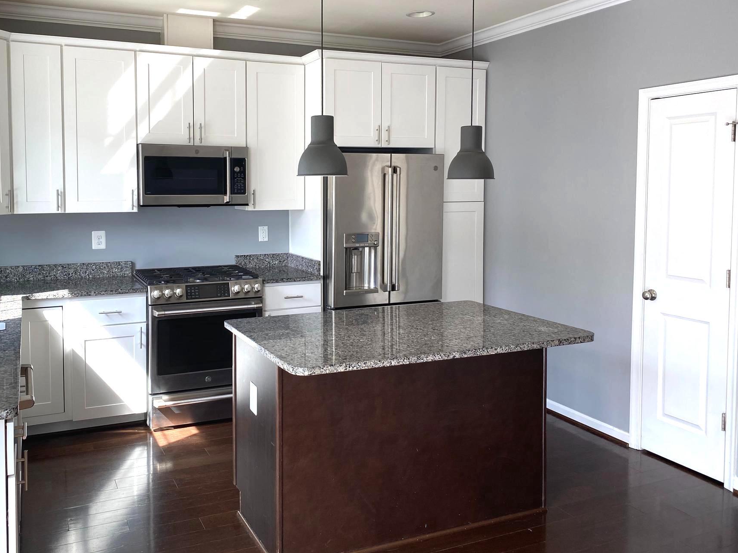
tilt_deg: -3.1
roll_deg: +0.4
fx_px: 661
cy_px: 225
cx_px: 313
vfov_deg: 45.2
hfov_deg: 58.1
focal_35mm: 31
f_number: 1.8
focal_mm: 4.25
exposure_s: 1/121
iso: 50
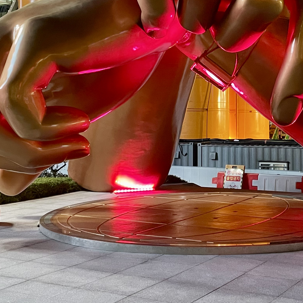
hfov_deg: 28.3
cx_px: 212
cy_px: 110
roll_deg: +0.0
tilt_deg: +2.0
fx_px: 594
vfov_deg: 28.5
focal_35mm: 60
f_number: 1.6
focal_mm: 4.2
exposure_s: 1/30
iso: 500
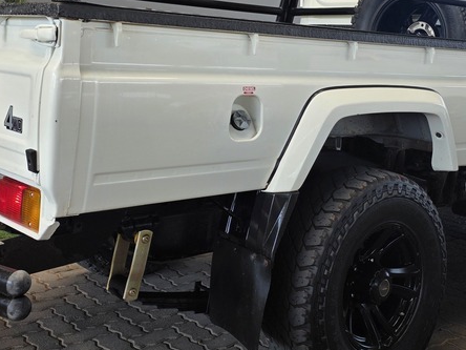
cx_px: 298
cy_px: 71
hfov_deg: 35.9
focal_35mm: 53
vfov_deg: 27.0
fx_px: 713
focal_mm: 6.25
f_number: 1.7
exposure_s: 1/180
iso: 32
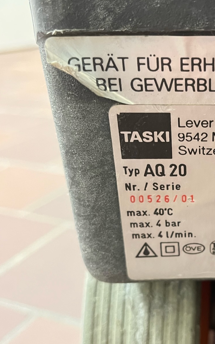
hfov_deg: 26.1
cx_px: 214
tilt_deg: -20.9
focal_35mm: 47
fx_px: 440
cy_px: 183
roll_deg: +1.2
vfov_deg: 42.6
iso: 400
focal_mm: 5.1
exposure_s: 1/50
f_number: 1.6
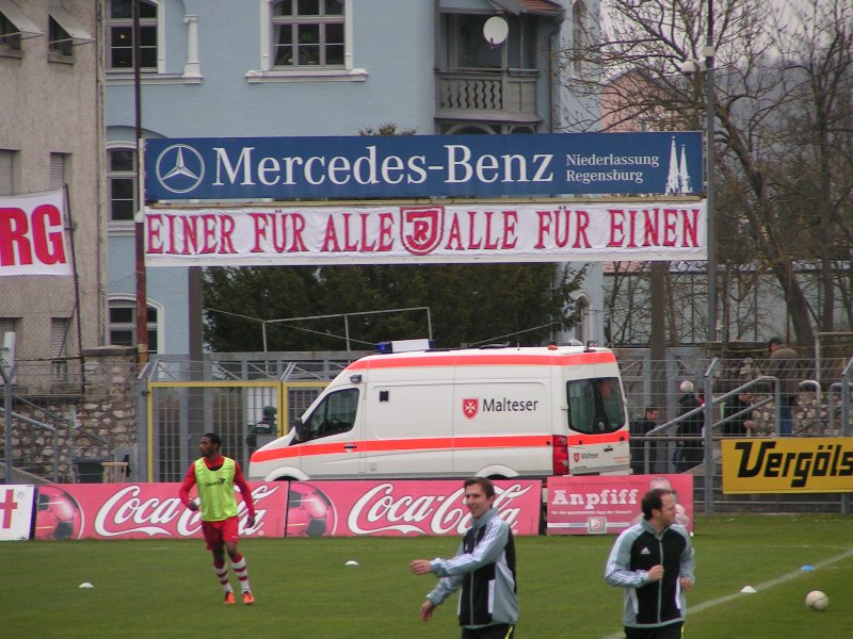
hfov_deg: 5.2
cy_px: 320
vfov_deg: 3.9
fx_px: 9364
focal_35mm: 380
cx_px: 426
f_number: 3.5
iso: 80
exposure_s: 1/400
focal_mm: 58
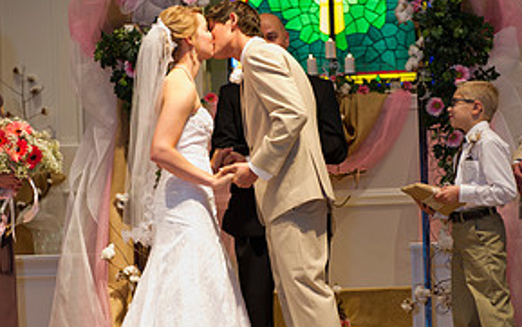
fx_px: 1580
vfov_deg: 11.8
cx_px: 268
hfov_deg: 18.8
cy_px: 264
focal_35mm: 111
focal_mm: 70
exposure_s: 1/125
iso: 1600
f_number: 4
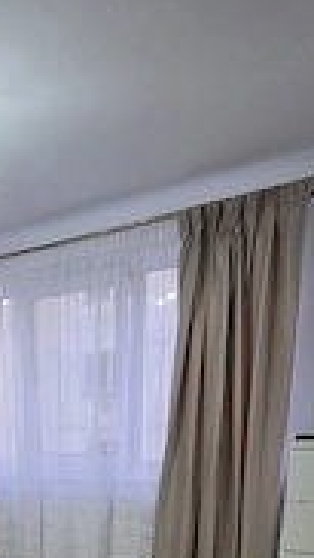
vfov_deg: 53.0
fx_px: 459
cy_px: 524
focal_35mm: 31
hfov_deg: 32.4
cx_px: -46
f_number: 1.9
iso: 80
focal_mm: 2.2
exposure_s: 1/101
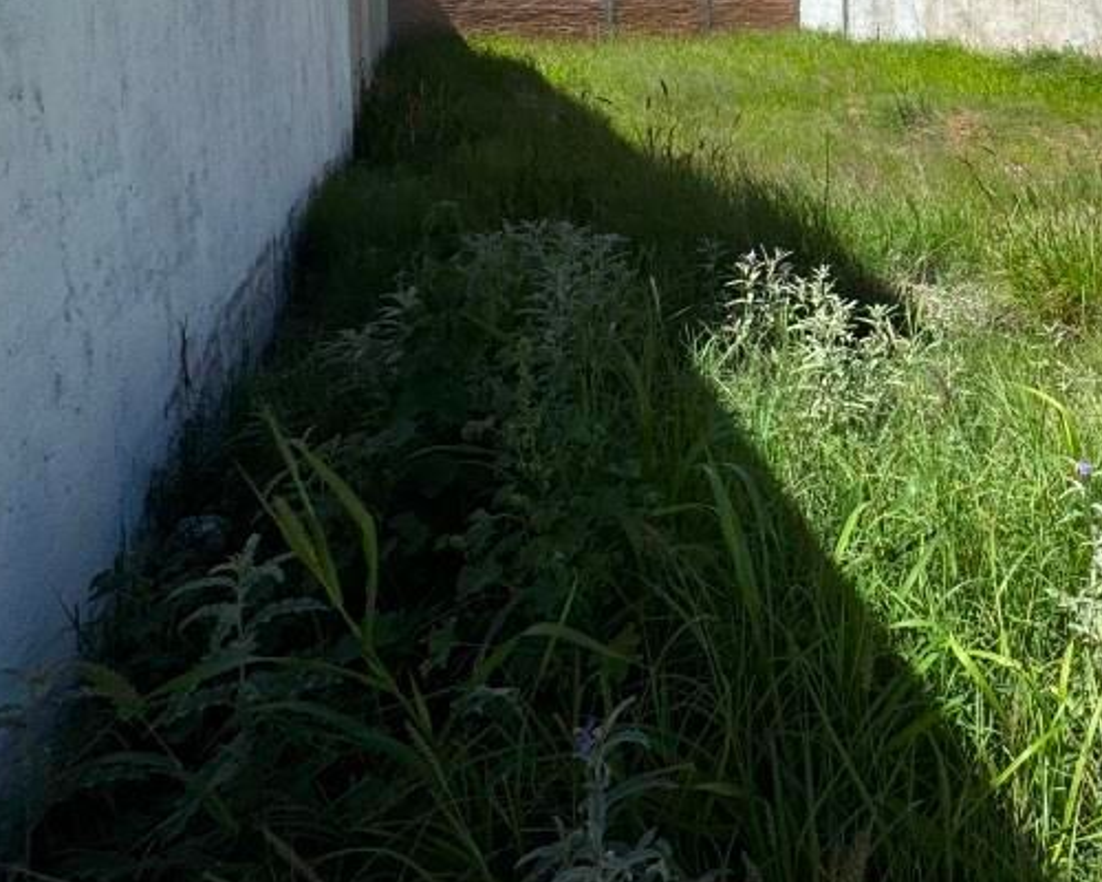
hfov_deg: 52.9
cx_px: 1031
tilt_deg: -3.0
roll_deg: +0.6
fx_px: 913
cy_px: 57
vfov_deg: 45.7
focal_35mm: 28
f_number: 2.2
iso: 50
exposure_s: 1/2494
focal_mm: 2.22
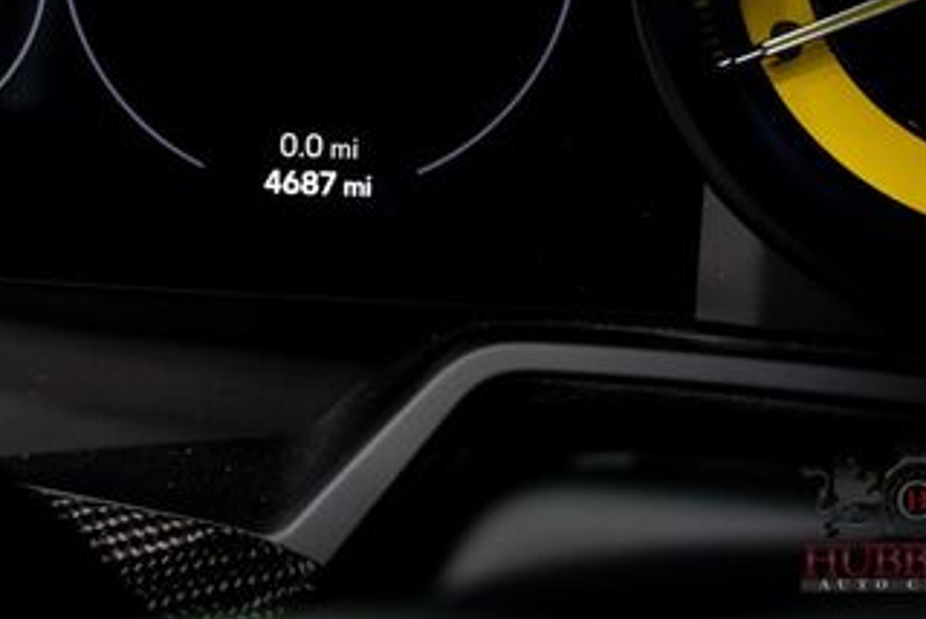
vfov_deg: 20.4
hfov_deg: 30.1
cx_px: 168
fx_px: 1673
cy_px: 25
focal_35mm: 65
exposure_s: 1/60
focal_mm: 32.5
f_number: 4
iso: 3200
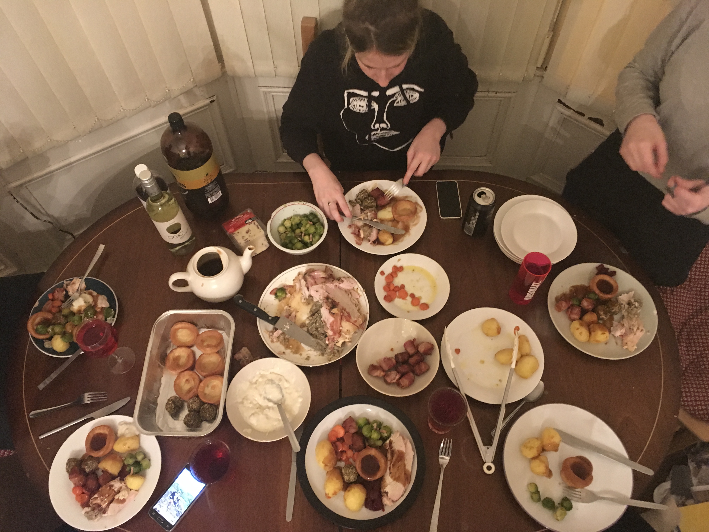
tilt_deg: -61.8
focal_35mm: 29
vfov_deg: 48.2
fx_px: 594
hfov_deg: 61.7
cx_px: 354
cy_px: 266
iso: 400
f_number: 2.2
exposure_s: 1/17
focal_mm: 4.15
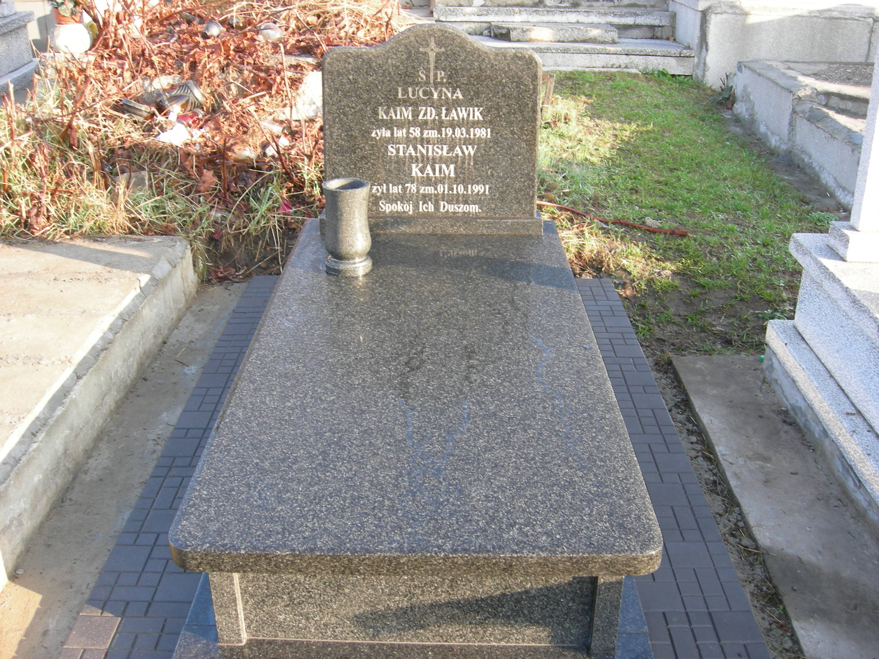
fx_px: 914
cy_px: 330
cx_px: 440
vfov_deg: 39.7
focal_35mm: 36
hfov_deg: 51.4
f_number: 3.4
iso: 64
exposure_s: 1/57
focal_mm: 7.5
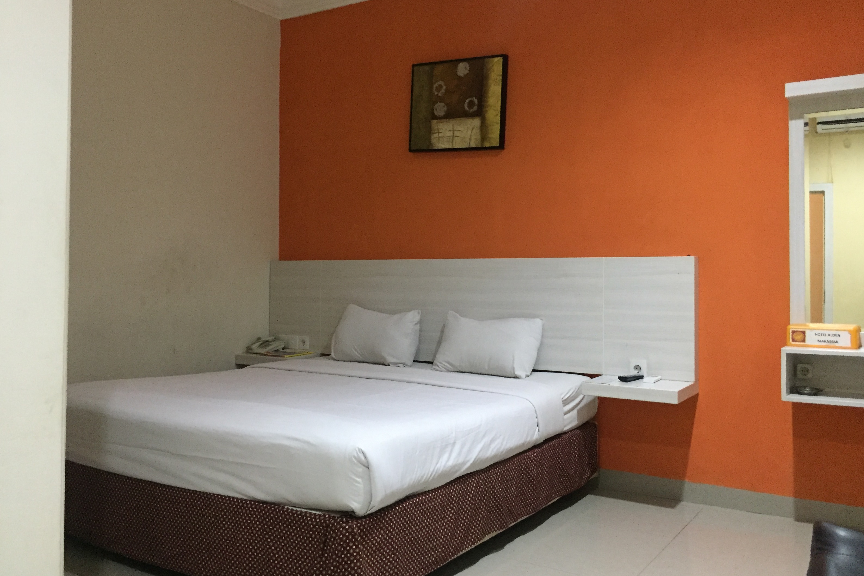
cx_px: 435
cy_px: 272
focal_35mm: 31
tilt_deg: +0.5
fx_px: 744
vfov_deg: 42.3
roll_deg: -1.1
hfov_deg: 60.3
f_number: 2.2
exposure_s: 1/17
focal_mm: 4.15
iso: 250
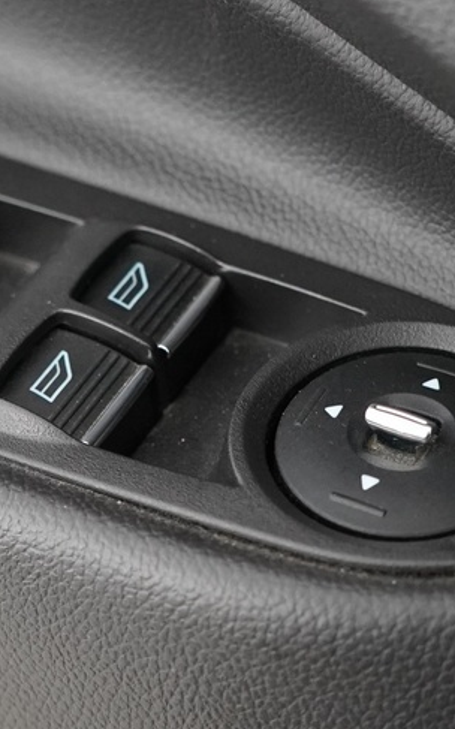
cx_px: 168
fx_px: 1887
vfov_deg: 21.9
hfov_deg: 13.7
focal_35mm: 95
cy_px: 343
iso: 4000
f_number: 3.5
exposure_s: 1/40
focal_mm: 28
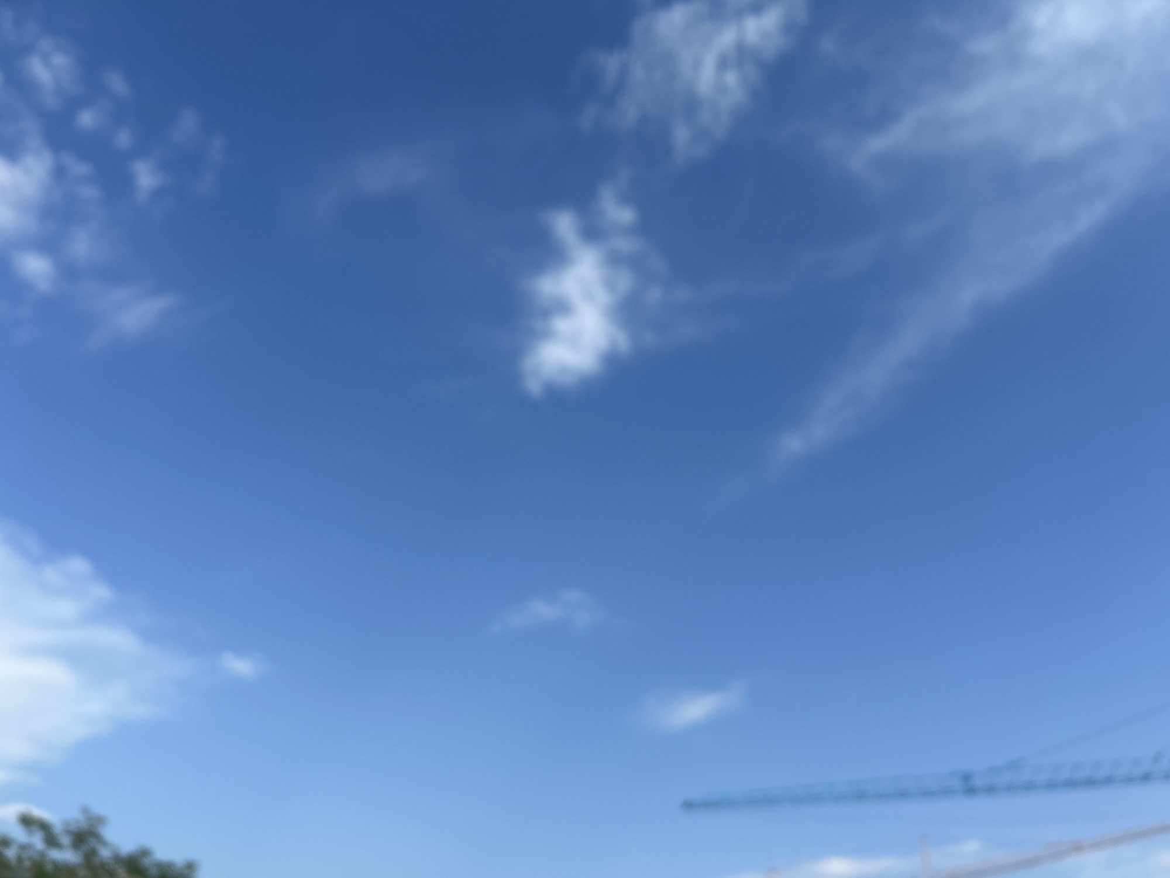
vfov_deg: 53.1
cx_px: 585
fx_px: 879
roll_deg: +0.3
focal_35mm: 26
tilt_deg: +36.1
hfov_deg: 67.3
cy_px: 439
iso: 50
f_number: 1.5
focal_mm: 5.7
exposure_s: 1/4274
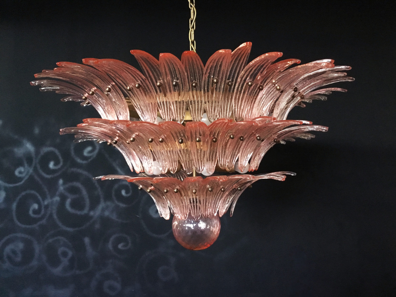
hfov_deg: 58.4
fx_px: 355
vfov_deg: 45.4
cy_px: 148
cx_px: 198
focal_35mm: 31
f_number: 2.4
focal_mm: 3.3
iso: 250
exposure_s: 1/17
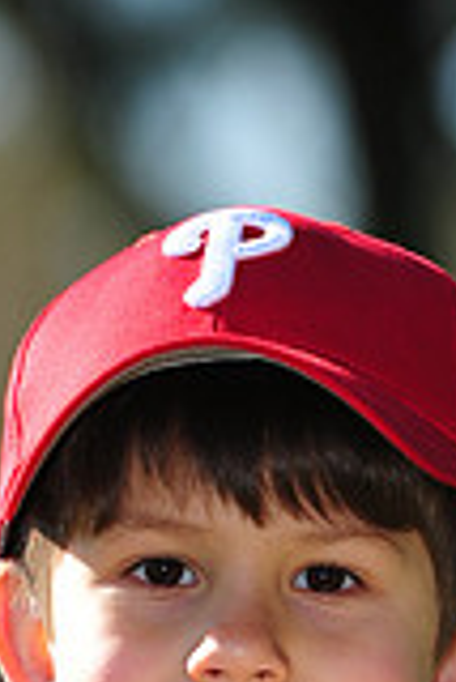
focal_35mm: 561
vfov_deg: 3.7
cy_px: 904
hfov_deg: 2.5
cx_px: 183
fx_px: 10635
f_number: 4.5
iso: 200
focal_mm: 155
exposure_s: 1/800
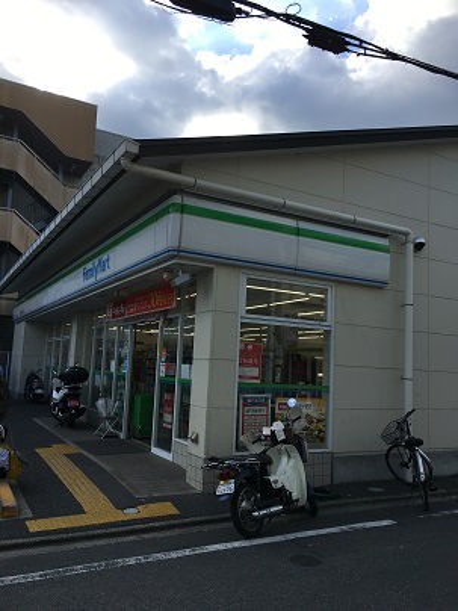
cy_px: 306
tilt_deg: +6.9
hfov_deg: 48.2
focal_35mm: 29
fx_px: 512
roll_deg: -2.7
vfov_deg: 61.7
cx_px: 229
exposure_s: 1/785
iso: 25
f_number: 2.2
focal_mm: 4.15
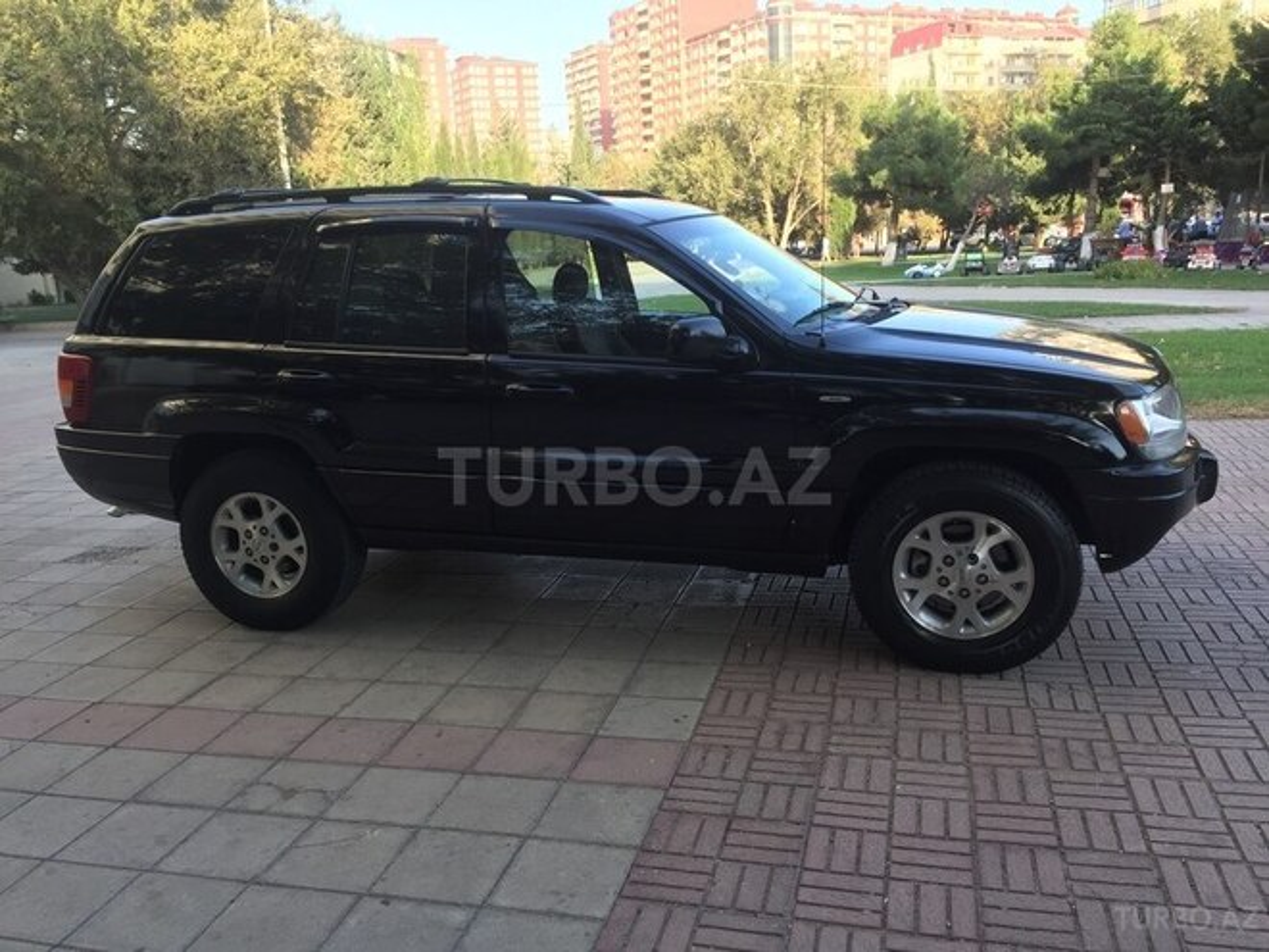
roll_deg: +3.6
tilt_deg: -10.9
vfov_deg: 48.2
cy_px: 476
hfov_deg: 61.7
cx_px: 634
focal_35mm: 29
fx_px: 1063
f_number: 2.2
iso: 32
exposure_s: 1/193
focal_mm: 4.15
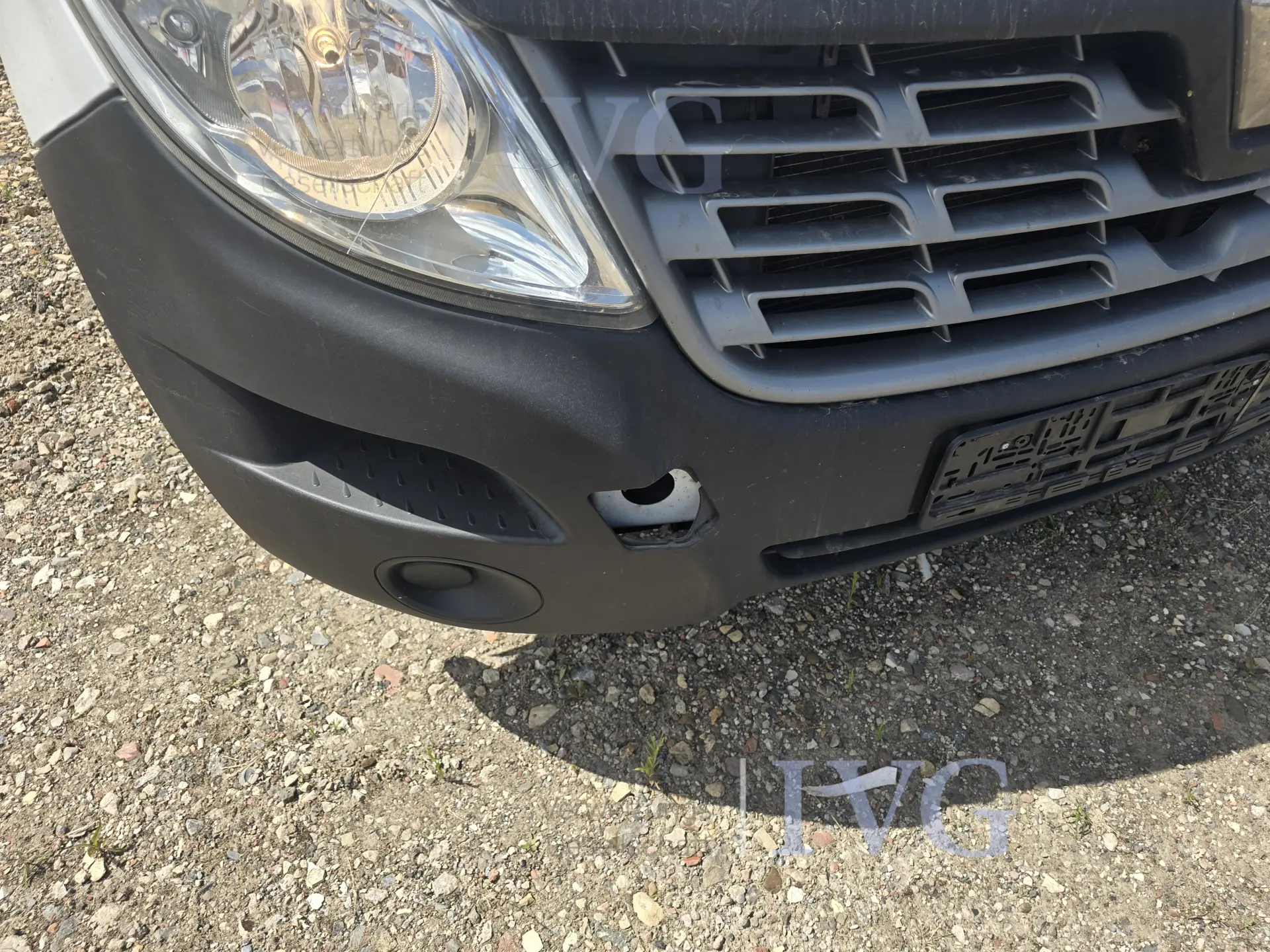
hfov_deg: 73.9
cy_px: 476
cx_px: 635
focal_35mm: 23
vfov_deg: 58.9
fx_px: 844
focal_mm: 6.3
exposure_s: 1/501
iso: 12
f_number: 1.7
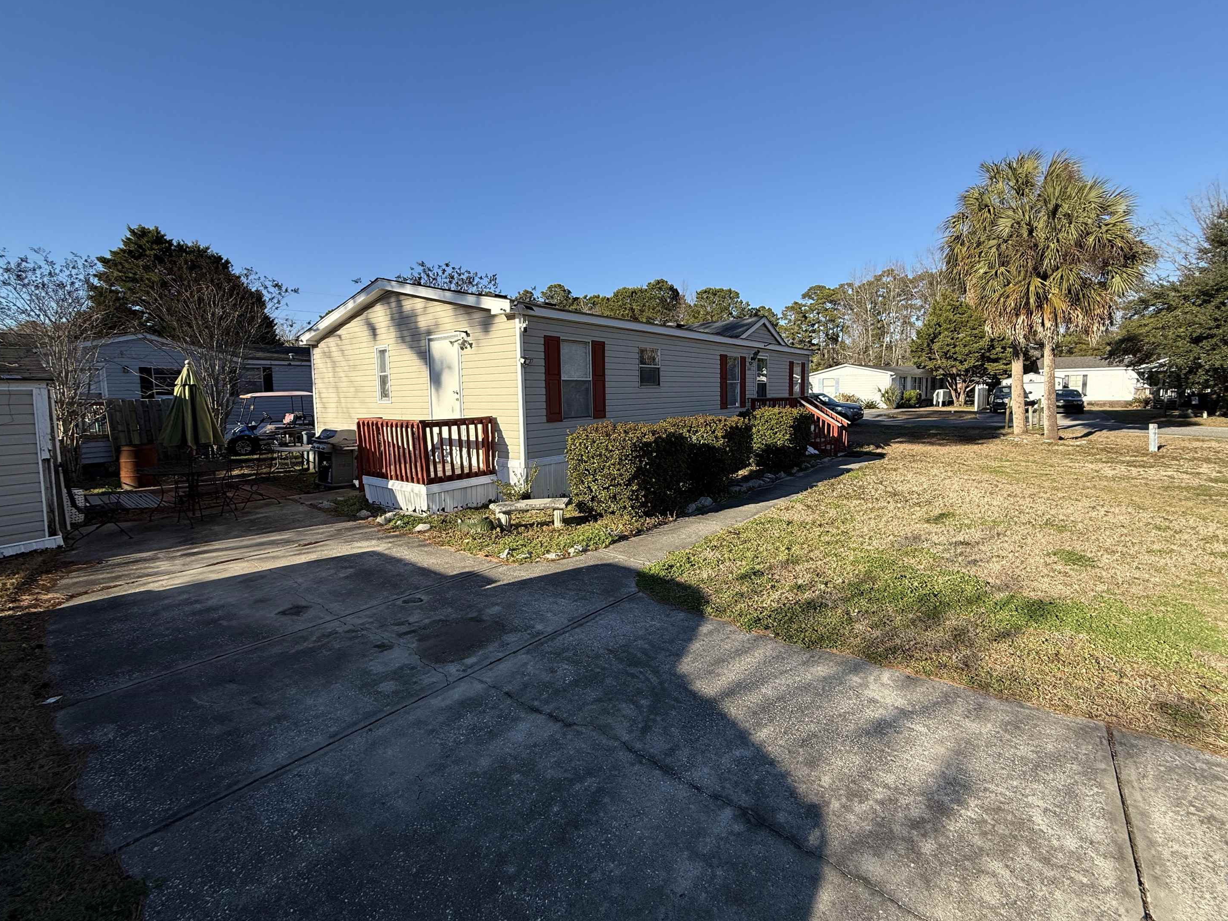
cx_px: 632
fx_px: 532
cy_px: 436
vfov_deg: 81.7
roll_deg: +0.8
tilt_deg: -4.6
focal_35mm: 15
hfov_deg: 98.1
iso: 50
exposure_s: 1/1399
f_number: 2.2
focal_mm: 2.22
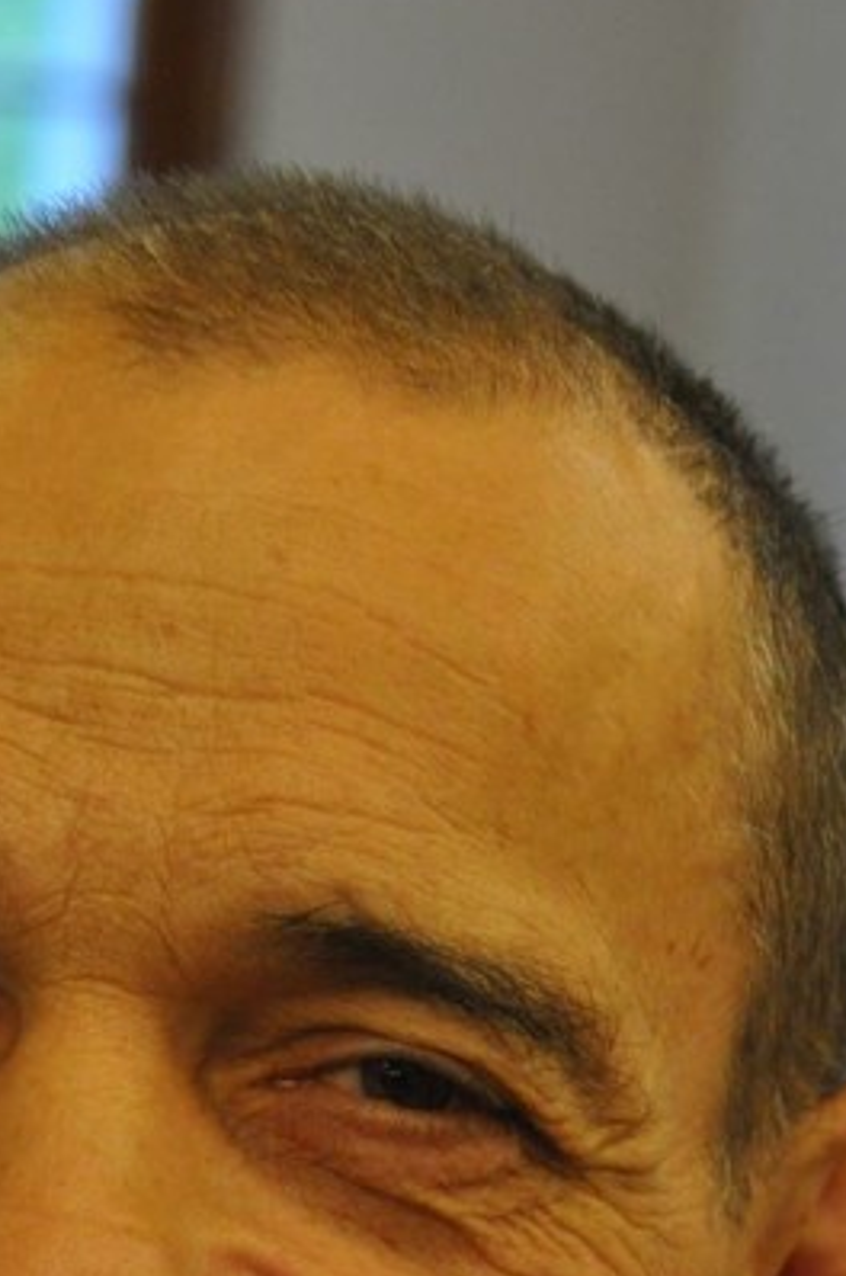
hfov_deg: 6.3
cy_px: 1340
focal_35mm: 217
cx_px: 175
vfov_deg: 9.4
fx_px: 7675
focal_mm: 60
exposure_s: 1/60
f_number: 5
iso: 1600
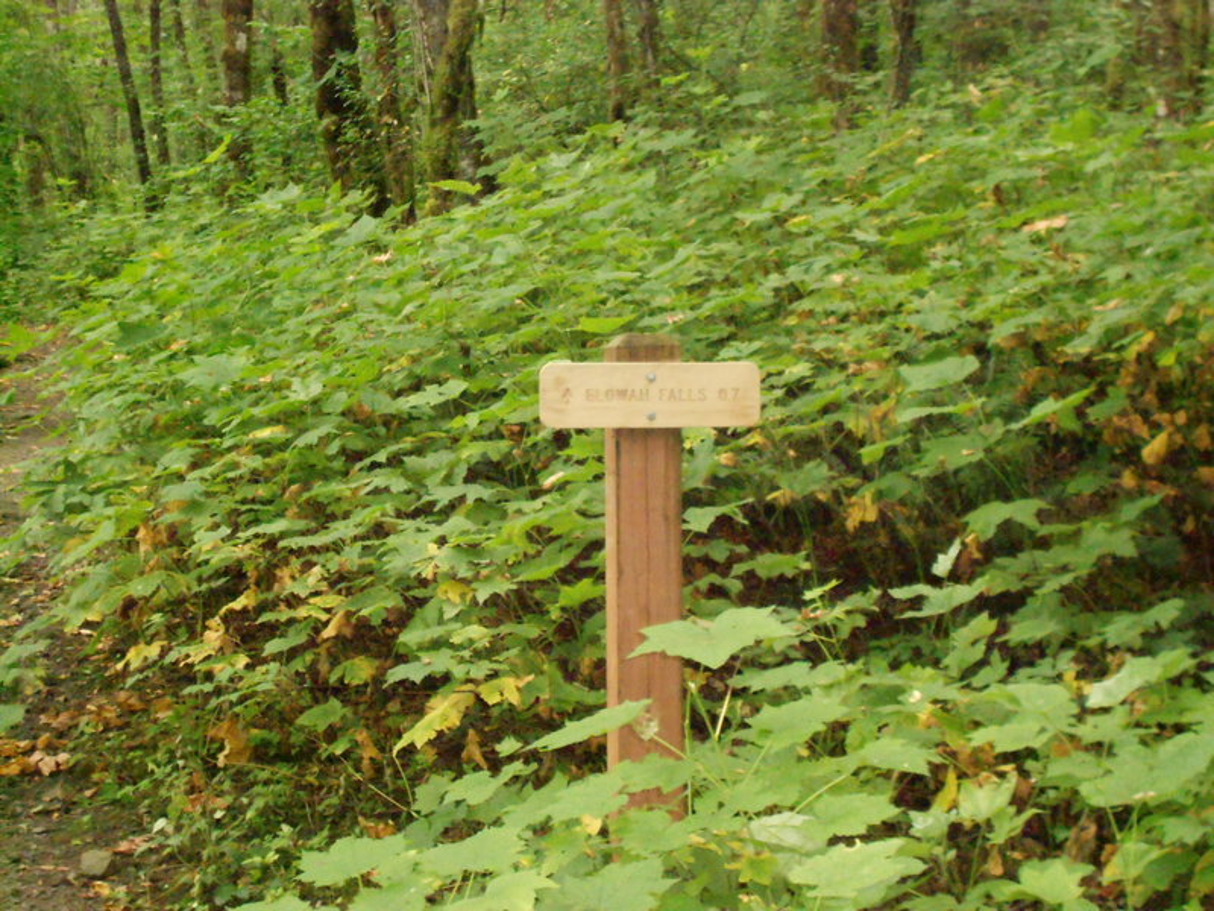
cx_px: 607
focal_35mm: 66
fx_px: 2315
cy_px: 456
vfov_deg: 22.3
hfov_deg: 29.4
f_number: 5.3
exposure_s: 1/60
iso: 1600
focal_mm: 11.6
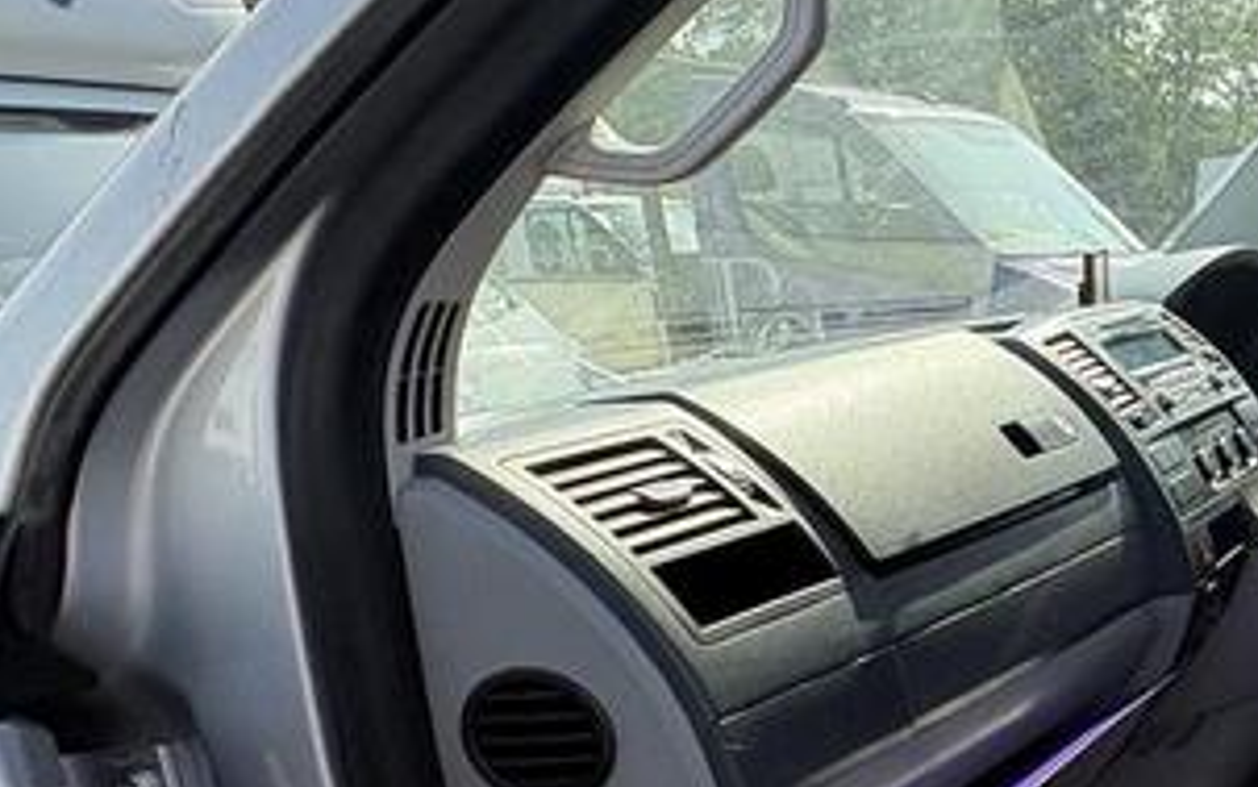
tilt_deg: -12.2
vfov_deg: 28.6
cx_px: 1658
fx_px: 1509
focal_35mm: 44
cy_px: 629
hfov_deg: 32.8
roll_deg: -1.9
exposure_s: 1/405
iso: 40
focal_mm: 2.22
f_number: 2.2
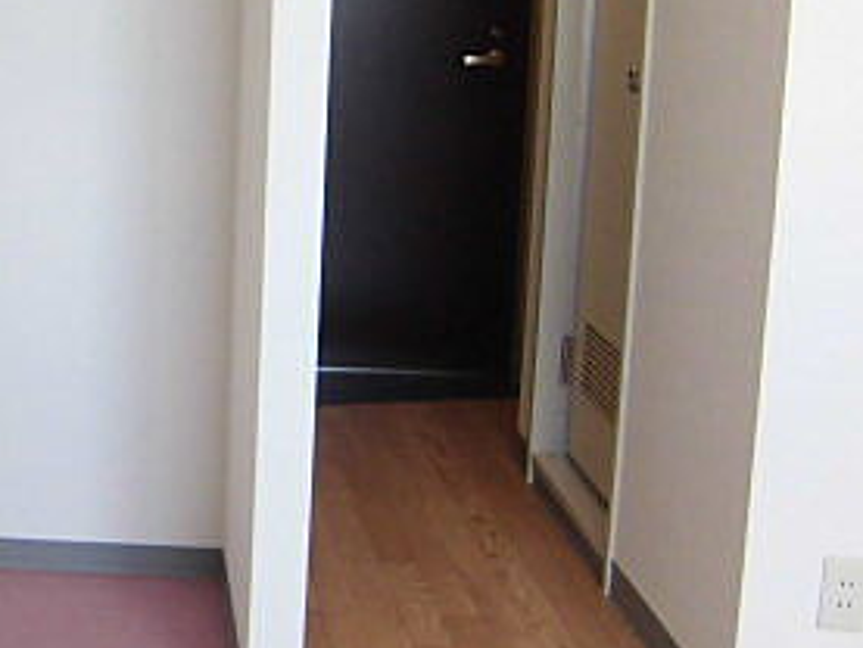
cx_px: -53
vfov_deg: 23.9
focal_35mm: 60
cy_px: 84
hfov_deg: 29.4
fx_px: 1496
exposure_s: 1/60
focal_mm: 4.7
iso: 200
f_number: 2.8
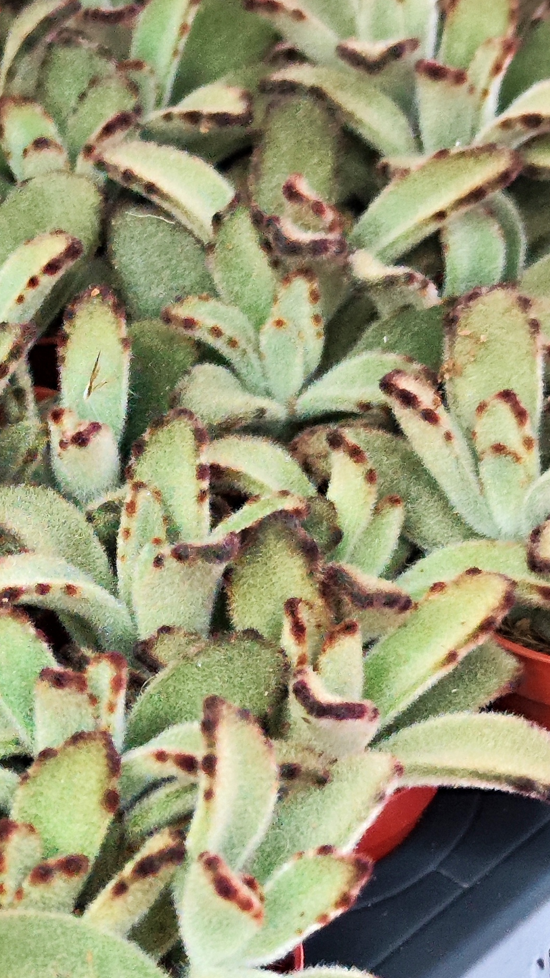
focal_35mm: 55
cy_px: 662
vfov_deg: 37.4
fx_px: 1426
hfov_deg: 20.7
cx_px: -61
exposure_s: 1/150
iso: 4266
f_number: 1.69
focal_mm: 7.01
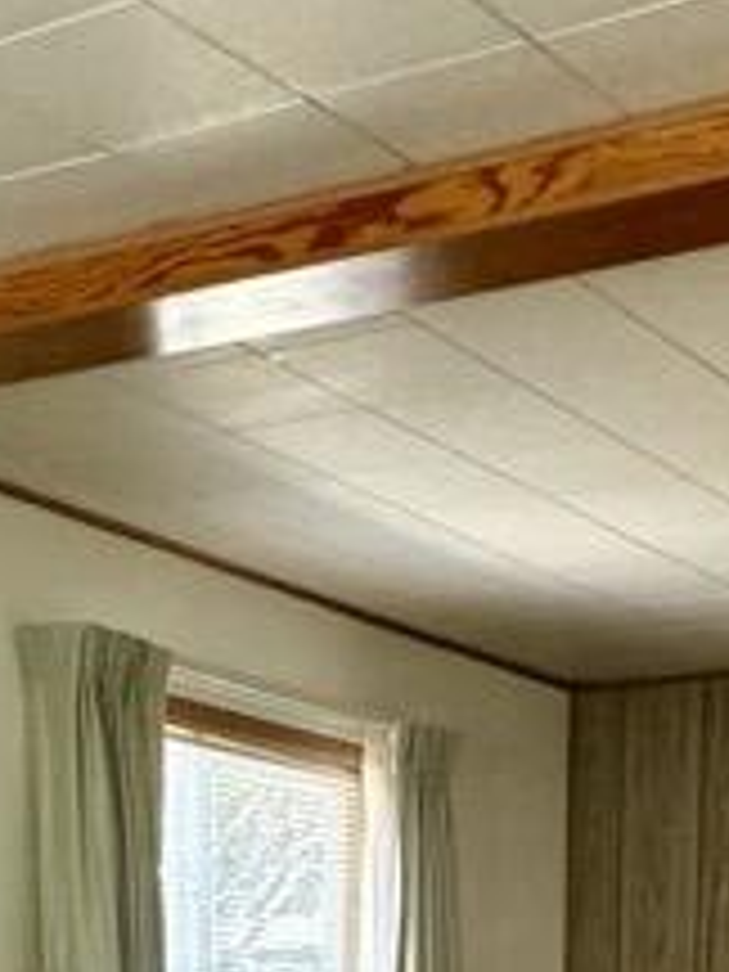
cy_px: 1602
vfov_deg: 19.4
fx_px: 2331
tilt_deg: -11.3
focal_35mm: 83
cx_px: 482
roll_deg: -0.7
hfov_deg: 17.7
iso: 320
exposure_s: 1/60
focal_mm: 2.22
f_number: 2.2
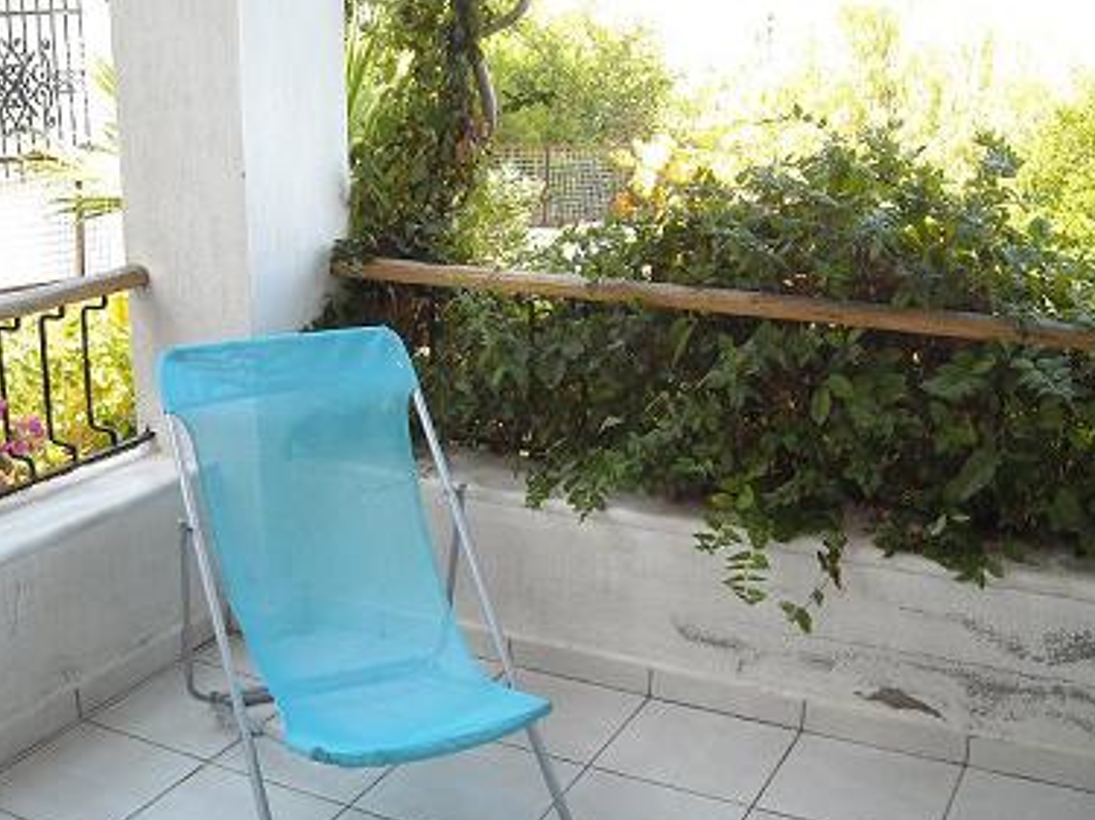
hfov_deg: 43.9
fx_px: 1360
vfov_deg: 33.6
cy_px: 406
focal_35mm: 43
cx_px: 521
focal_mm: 5.7
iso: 64
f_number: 2.8
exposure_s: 1/71
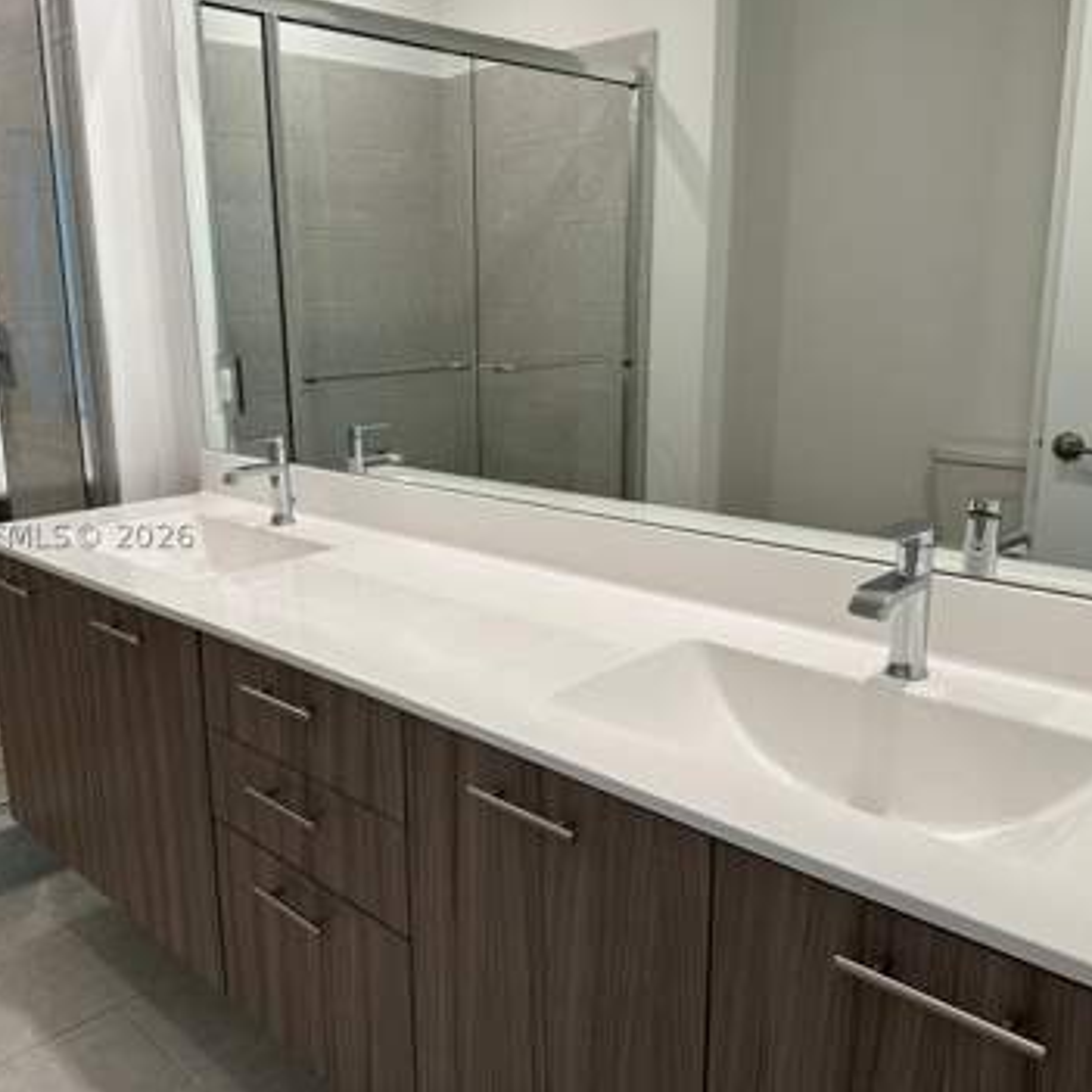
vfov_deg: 55.6
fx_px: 1035
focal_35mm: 29
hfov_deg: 55.5
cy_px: 535
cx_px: 479
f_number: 1.78
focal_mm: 6.86
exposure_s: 1/120
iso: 100
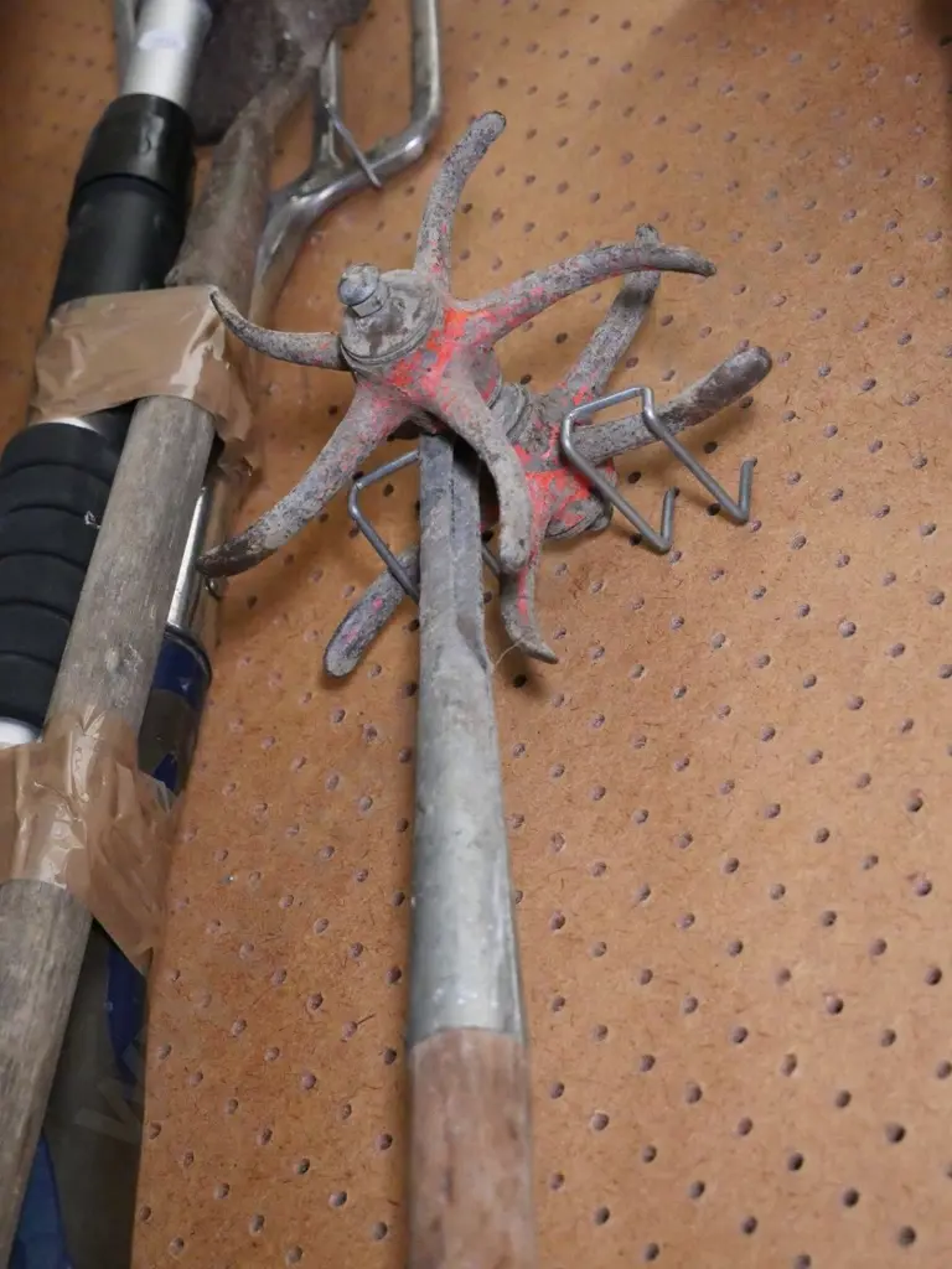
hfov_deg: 21.0
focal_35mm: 70
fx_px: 2567
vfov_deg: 27.8
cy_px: 634
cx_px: 476
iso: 6400
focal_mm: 35
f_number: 5.2
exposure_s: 1/320
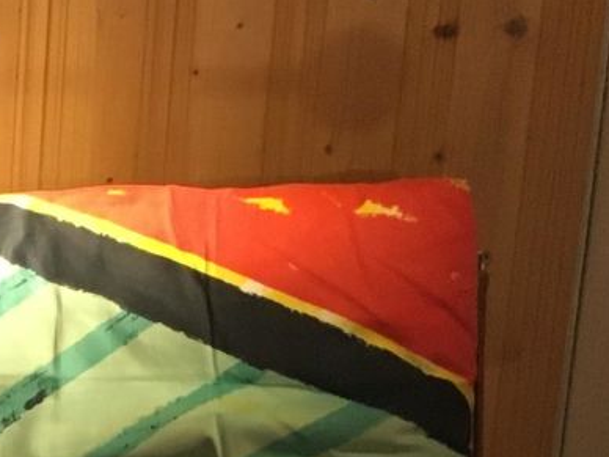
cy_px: 974
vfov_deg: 9.0
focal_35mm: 153
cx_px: -753
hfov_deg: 11.2
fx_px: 2692
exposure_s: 1/33
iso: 160
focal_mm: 4.15
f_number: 2.2
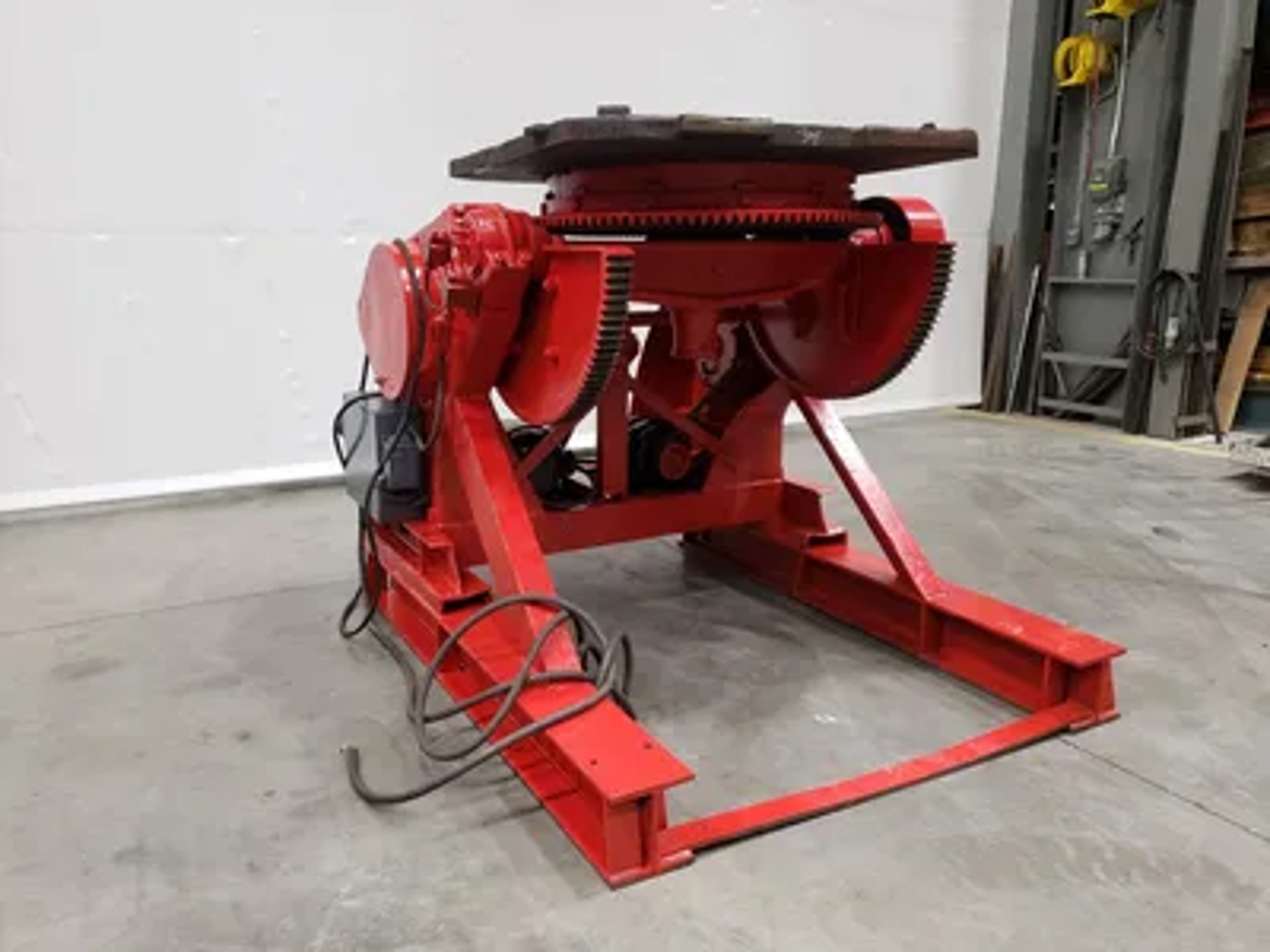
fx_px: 954
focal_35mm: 26
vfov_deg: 53.1
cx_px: 635
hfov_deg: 67.3
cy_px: 476
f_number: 1.5
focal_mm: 4.3
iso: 320
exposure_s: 1/40
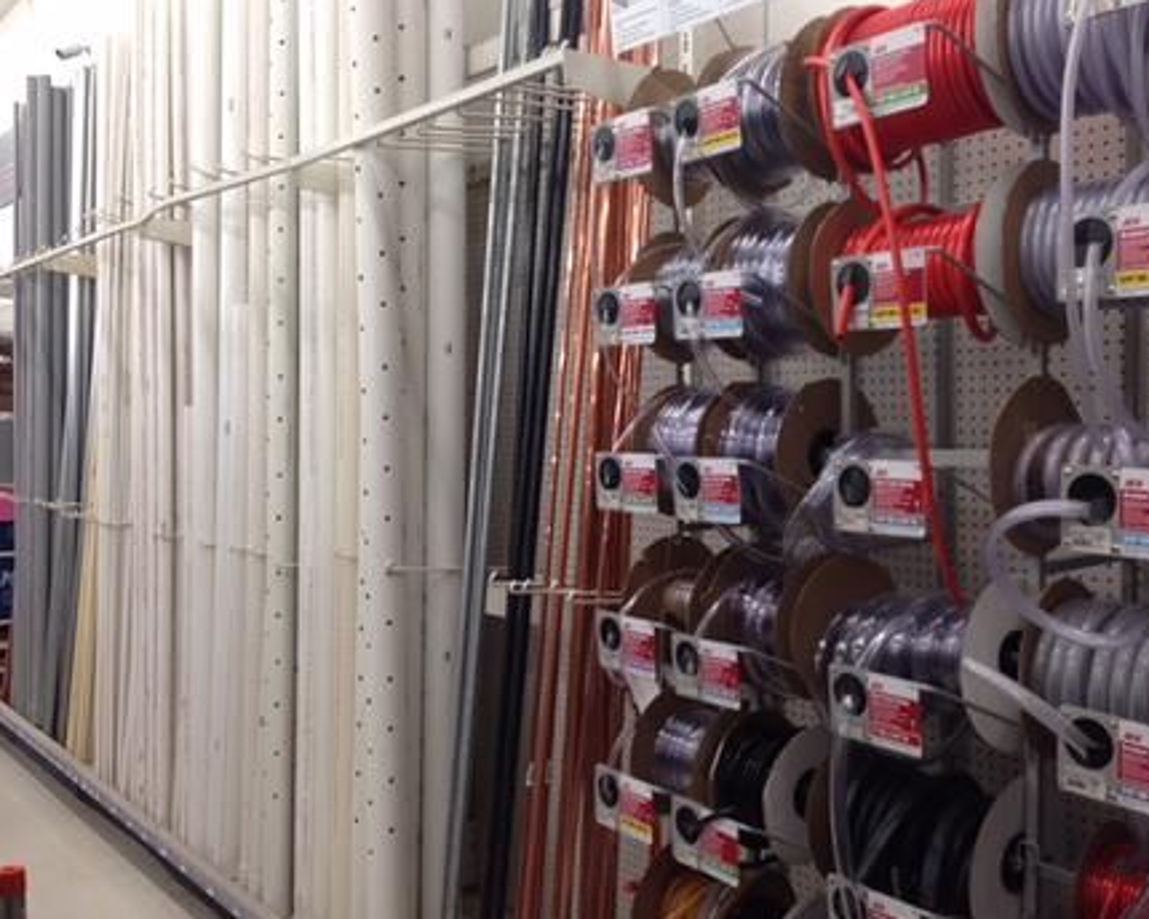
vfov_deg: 42.2
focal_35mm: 35
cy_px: 457
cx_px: 616
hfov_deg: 51.5
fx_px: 1190
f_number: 2.4
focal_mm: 4.12
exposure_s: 1/30
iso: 64
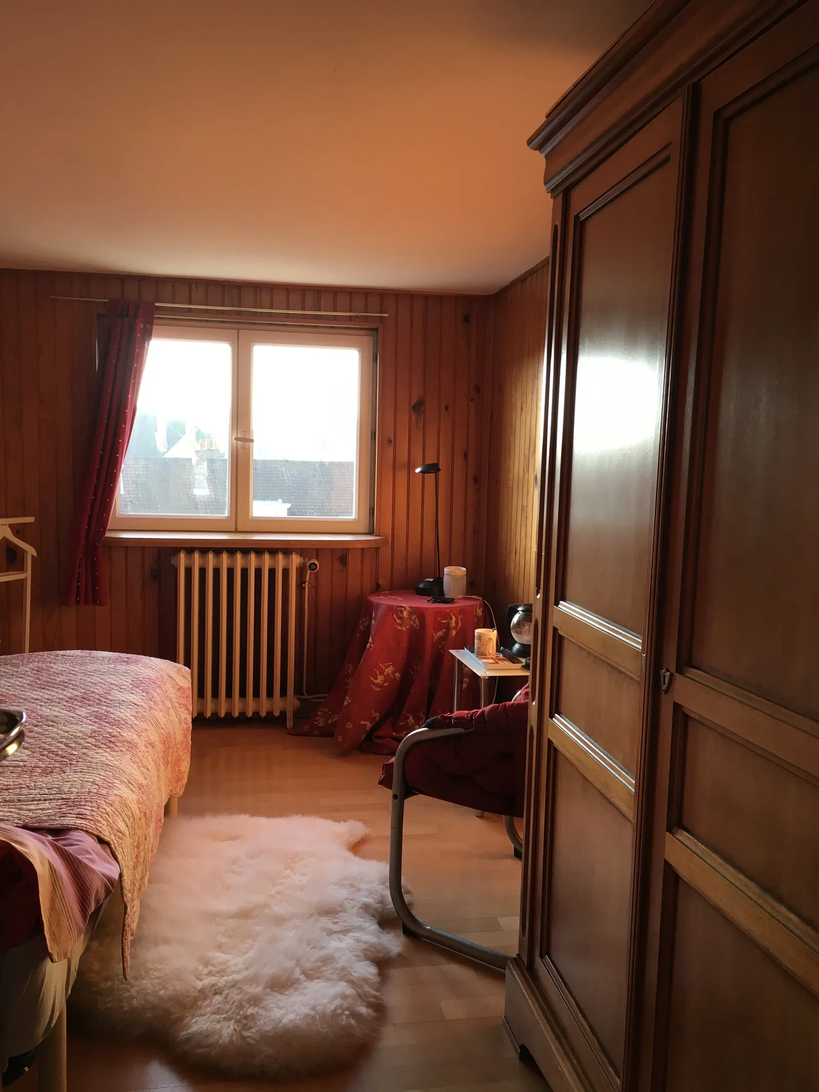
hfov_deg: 48.2
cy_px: 546
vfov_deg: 61.7
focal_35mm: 29
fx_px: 915
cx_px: 410
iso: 25
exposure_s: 1/33
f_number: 2.2
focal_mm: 4.15
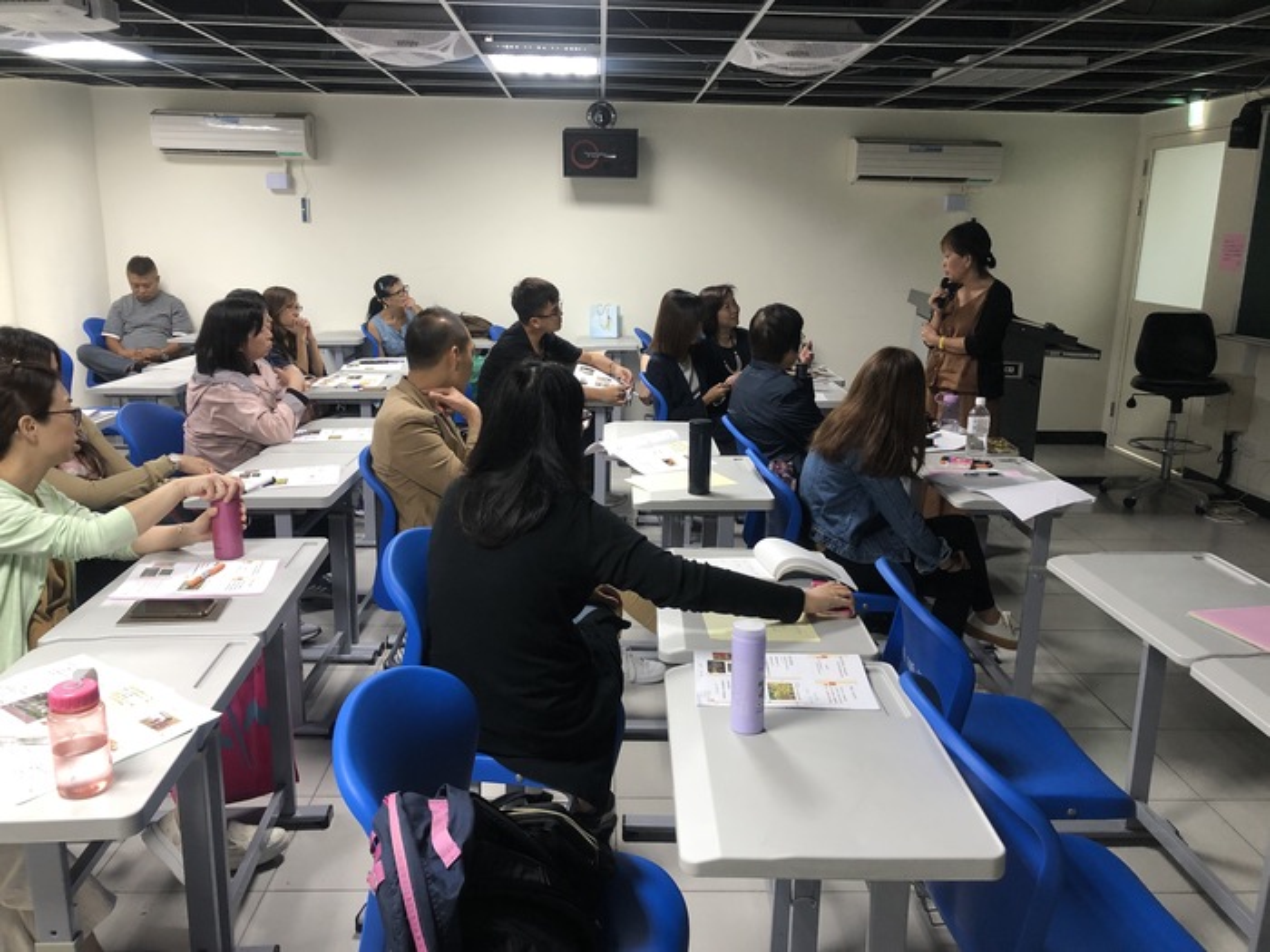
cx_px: 635
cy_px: 476
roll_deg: -1.5
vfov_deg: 49.7
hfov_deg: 63.4
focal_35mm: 28
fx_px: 1027
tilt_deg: -12.5
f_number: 1.8
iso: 40
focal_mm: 3.99
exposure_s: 1/15
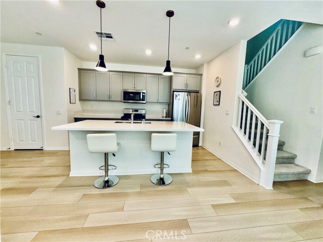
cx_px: 162
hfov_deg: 102.1
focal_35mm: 14
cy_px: 121
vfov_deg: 85.7
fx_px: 131
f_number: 2.2
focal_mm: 2.22
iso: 80
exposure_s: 1/122
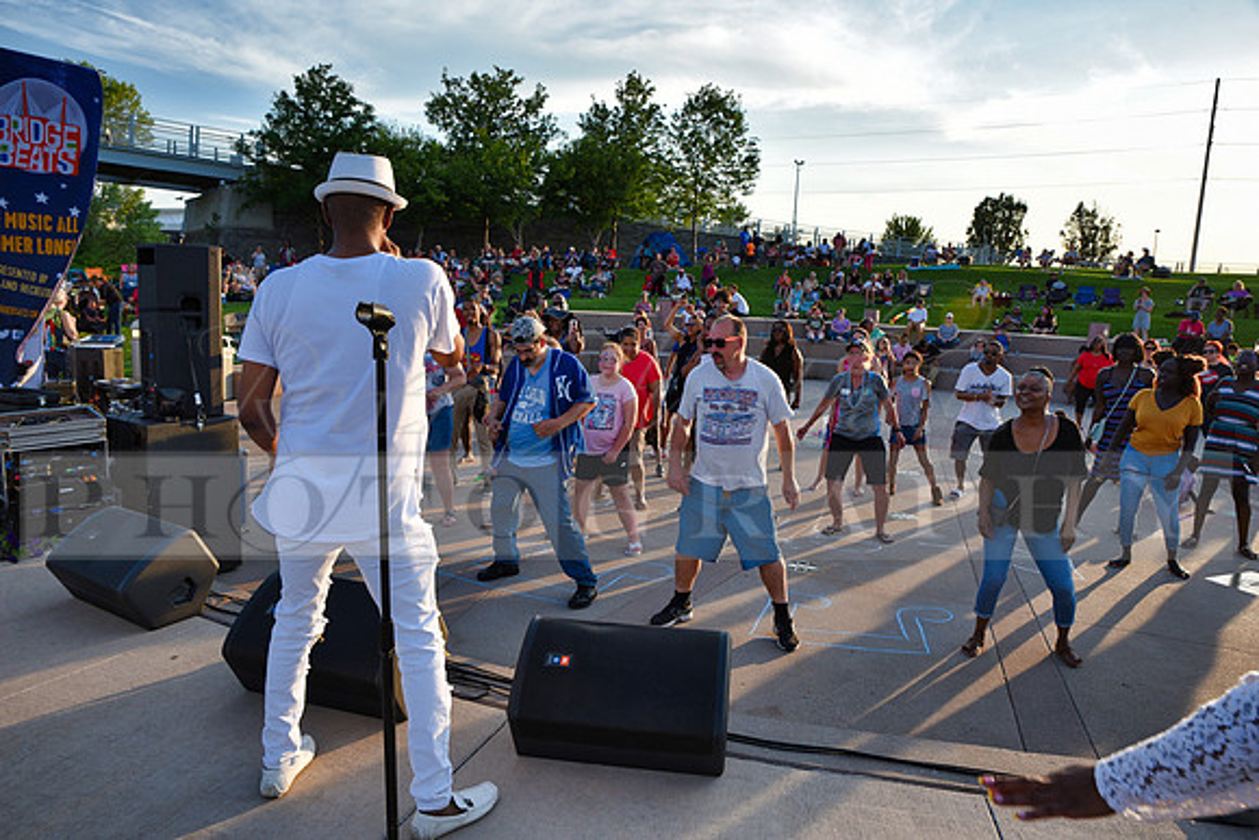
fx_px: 839
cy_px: 420
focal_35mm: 24
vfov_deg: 53.2
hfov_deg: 73.7
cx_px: 630
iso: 200
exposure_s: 1/200
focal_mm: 24
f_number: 7.1
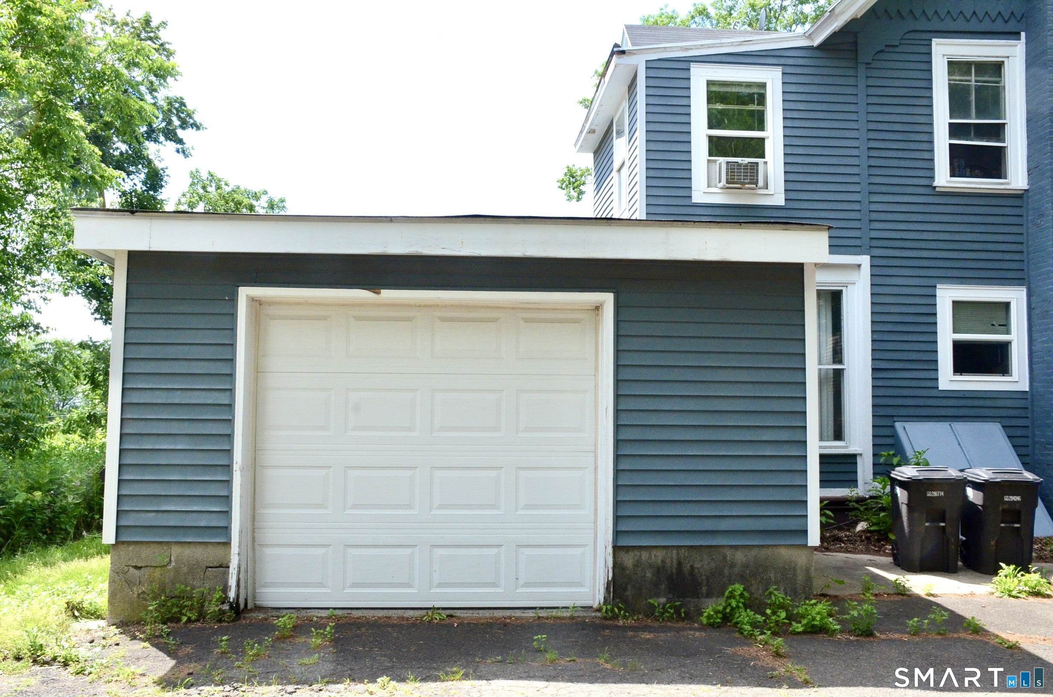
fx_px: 963
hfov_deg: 57.3
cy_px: 348
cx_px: 526
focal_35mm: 33
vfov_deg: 39.8
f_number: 14
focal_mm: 22
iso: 2000
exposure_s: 1/800
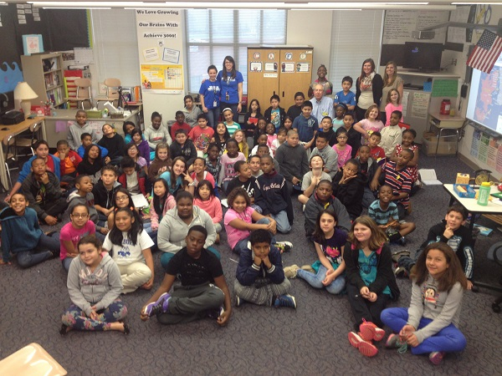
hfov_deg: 52.6
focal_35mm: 35
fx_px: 508
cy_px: 188
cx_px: 251
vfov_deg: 40.7
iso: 100
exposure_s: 1/20
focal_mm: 4.28
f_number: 2.4
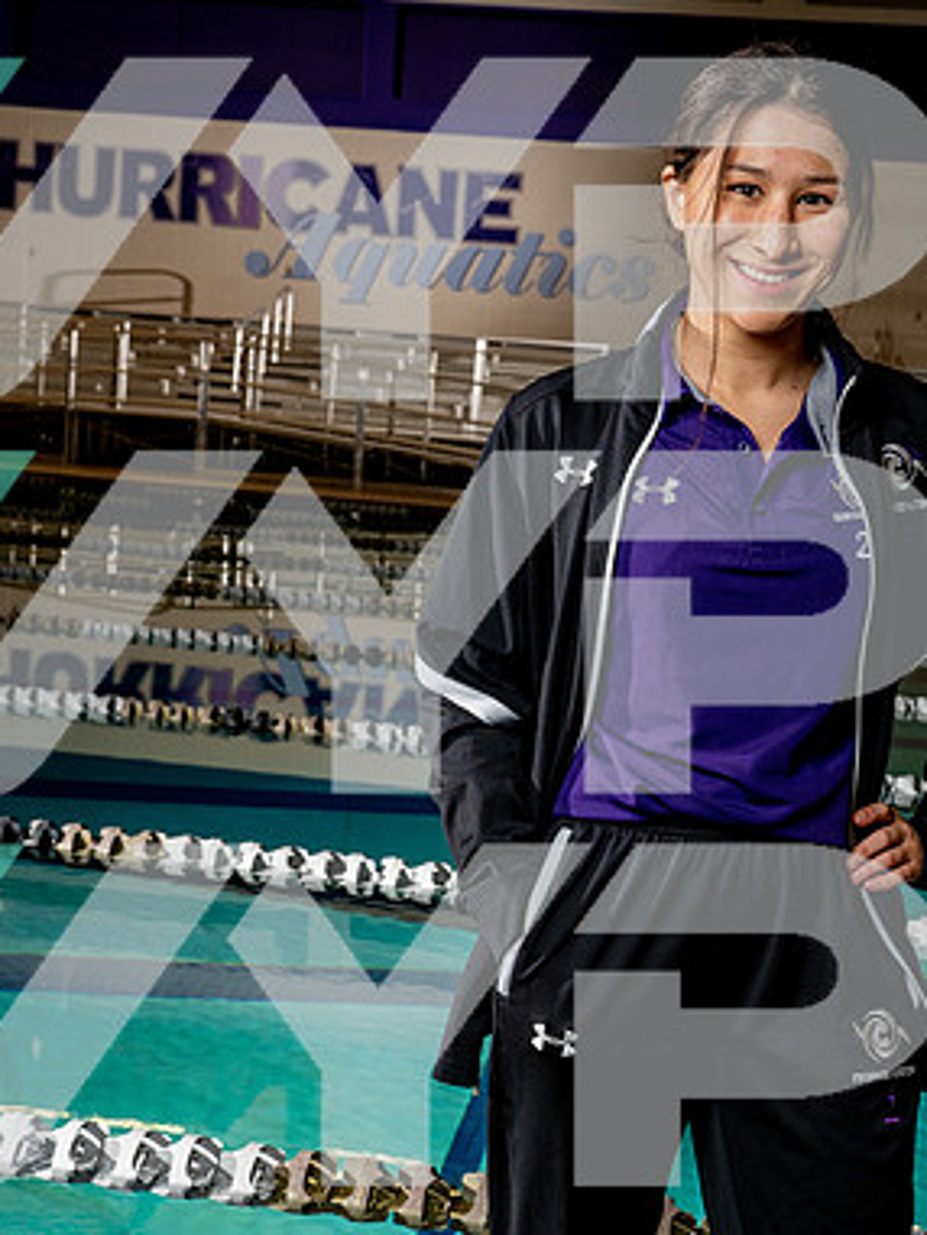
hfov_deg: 24.4
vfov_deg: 32.2
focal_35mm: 60
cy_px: 624
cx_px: 522
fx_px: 2141
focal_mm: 41
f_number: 8
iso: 400
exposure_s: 1/250
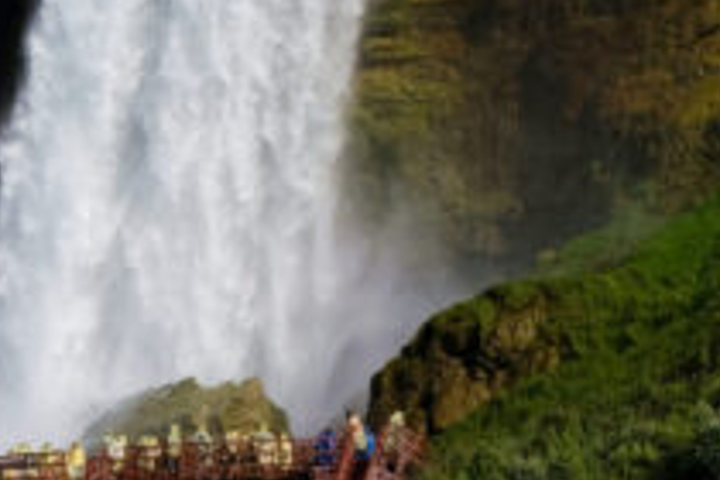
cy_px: 495
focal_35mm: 187
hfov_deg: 10.9
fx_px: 3740
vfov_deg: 7.3
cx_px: -48
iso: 160
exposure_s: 1/500
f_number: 9
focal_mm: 32.9
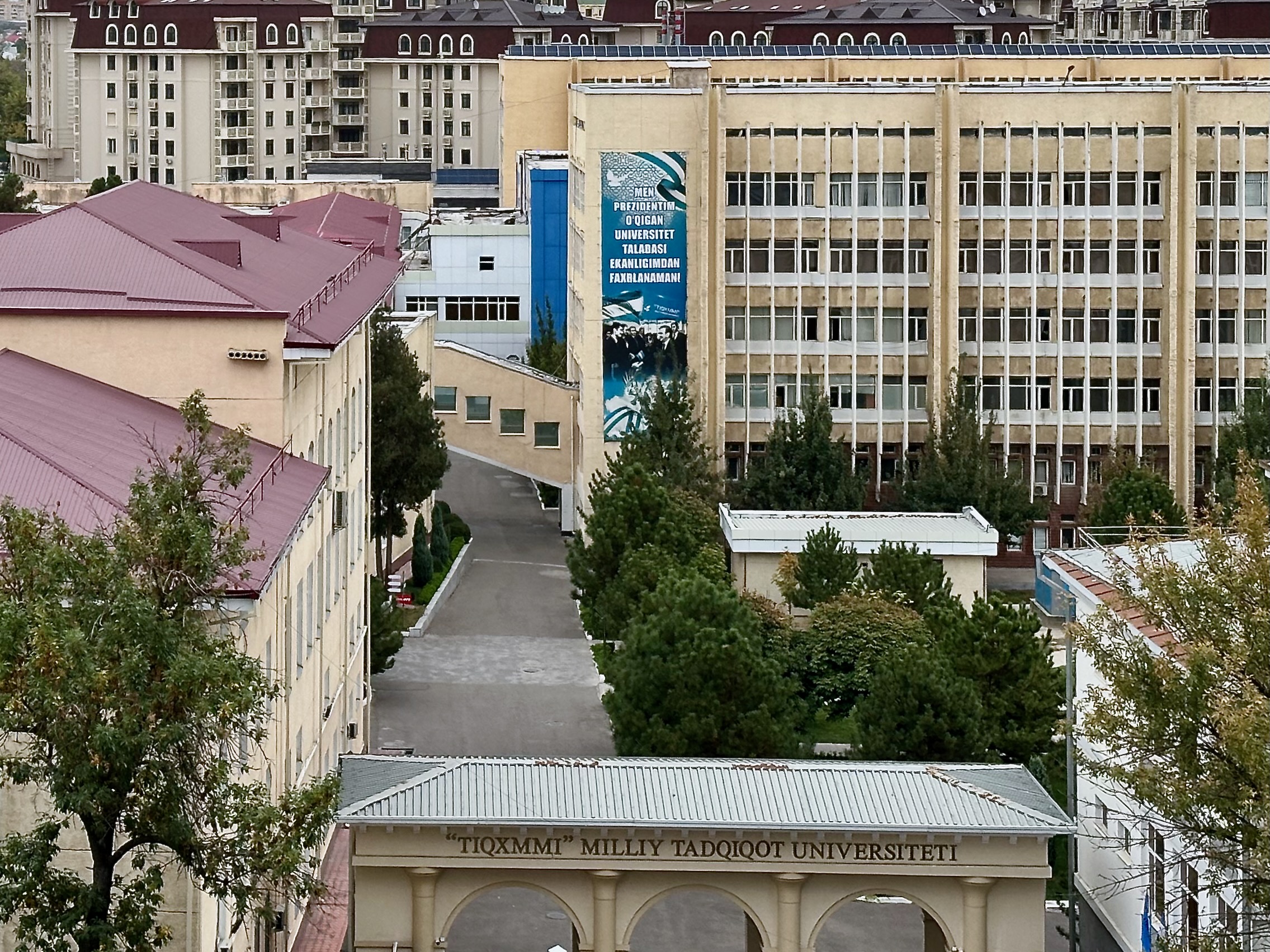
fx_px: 1761
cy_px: 476
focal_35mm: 48
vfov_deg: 30.3
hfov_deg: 39.7
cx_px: 635
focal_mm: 6.86
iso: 64
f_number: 1.78
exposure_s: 1/1590
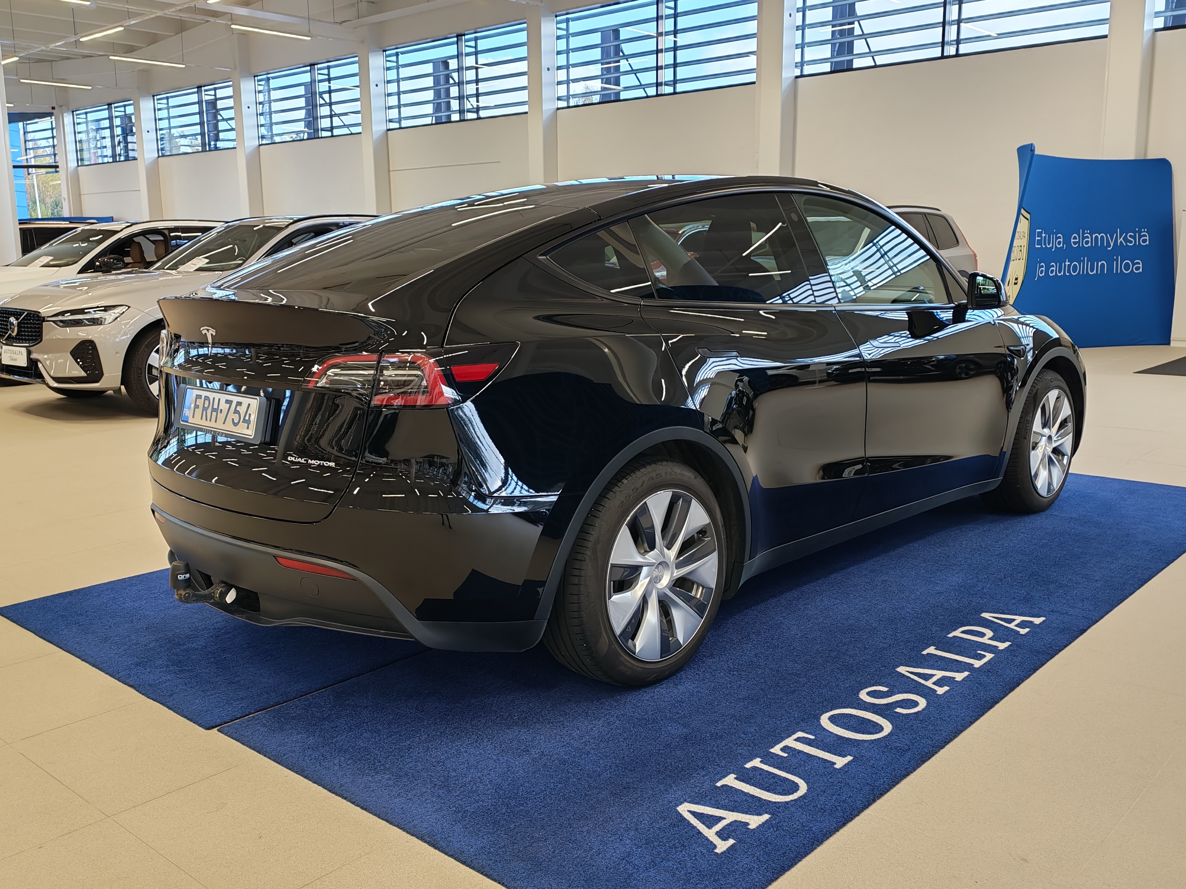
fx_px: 1131
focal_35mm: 33
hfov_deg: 55.4
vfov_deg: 42.9
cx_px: 593
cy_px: 444
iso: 160
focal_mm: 6.12
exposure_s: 1/100
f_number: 1.9
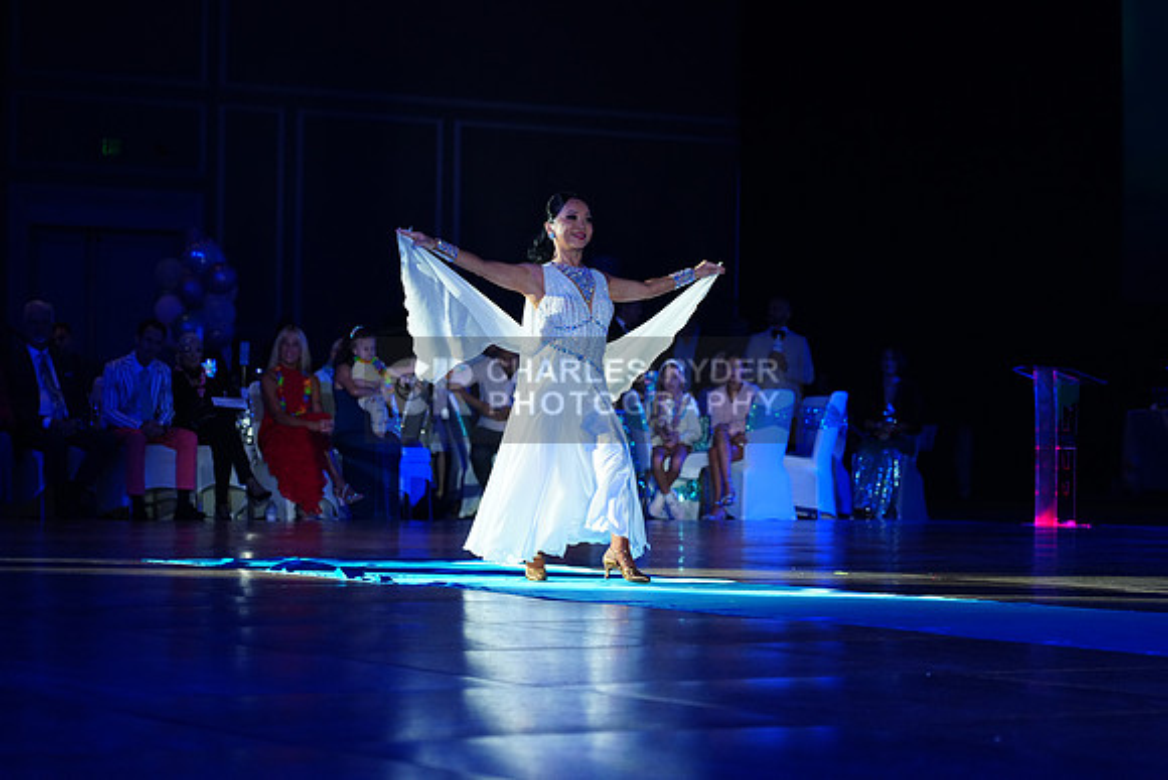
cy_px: 390
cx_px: 584
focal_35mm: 105
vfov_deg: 13.0
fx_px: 3407
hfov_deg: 19.5
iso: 2000
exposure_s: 1/320
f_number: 4
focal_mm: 105
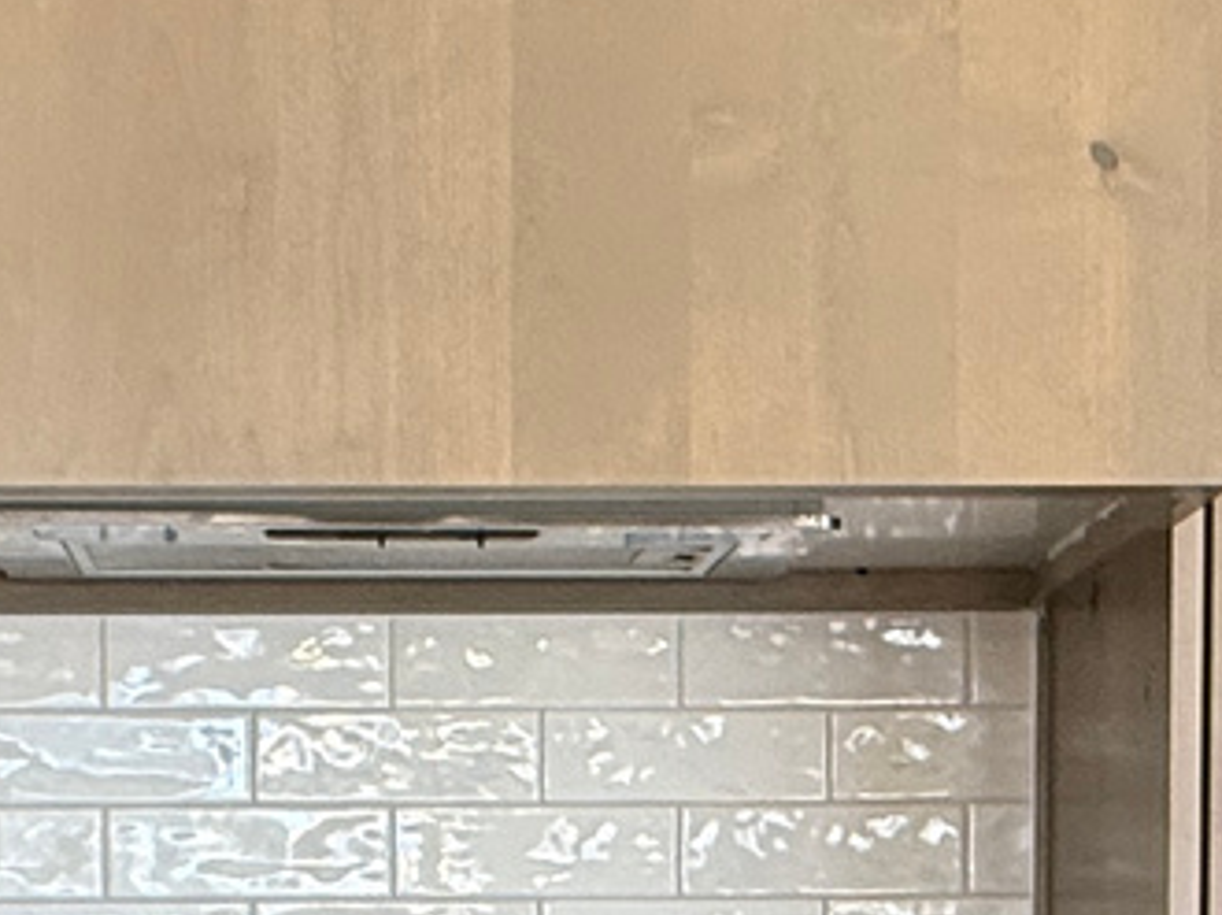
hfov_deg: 22.4
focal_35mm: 87
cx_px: 389
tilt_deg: -2.0
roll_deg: +0.6
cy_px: 1222
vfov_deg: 16.0
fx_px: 3069
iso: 125
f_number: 2.2
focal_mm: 2.22
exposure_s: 1/120
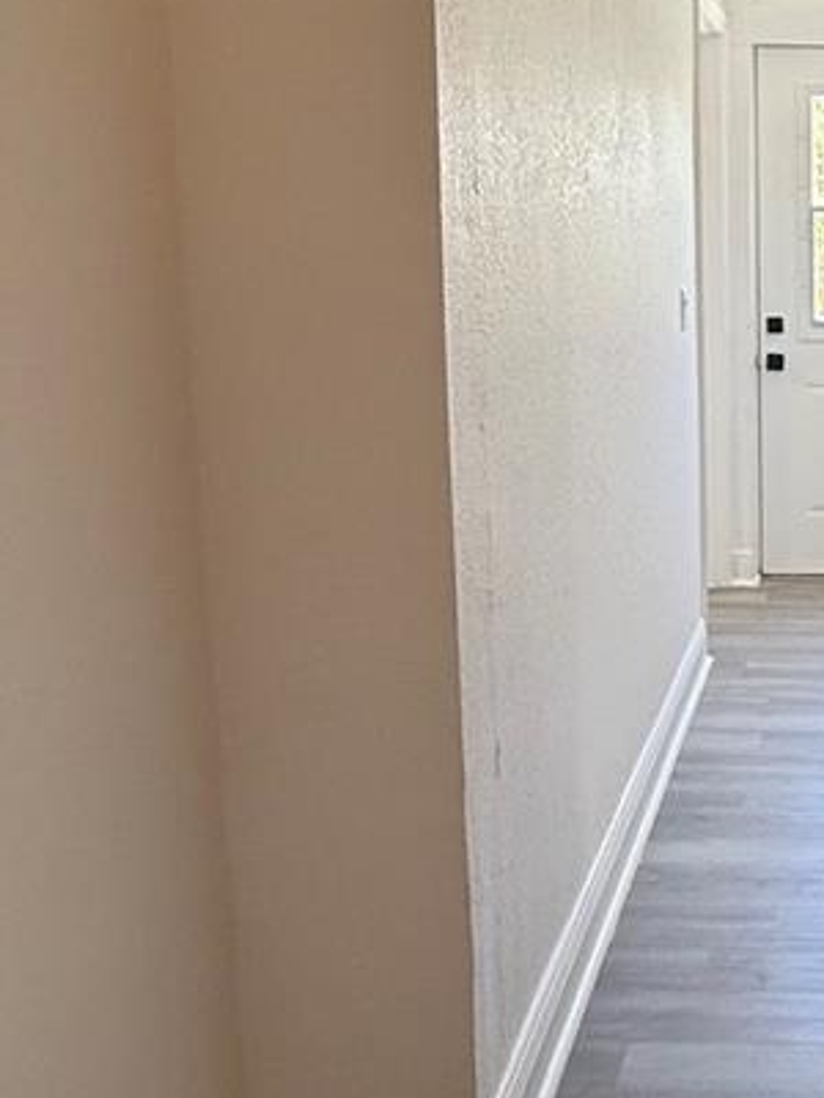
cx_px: 906
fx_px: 1333
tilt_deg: -8.7
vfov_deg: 44.6
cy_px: 442
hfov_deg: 30.7
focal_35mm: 42
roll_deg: -0.3
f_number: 2.2
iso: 125
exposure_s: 1/120
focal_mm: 2.22
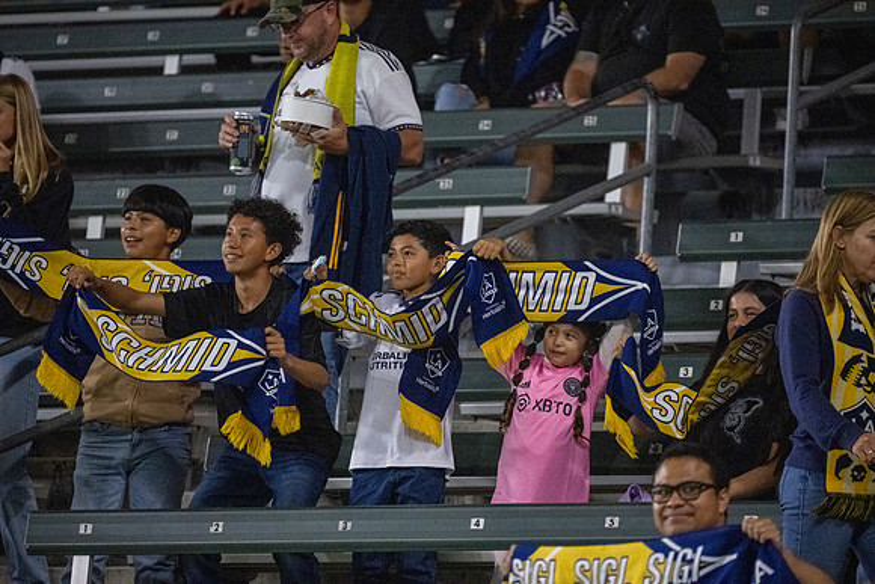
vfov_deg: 3.4
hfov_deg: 5.2
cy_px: 292
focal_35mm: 400
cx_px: 438
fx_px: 9724
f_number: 5.6
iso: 20000
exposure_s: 1/800
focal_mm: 400
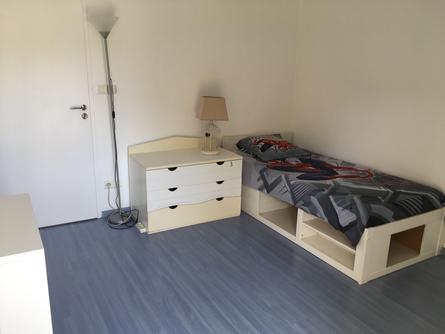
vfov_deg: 48.2
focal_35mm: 29
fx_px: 373
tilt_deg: -17.8
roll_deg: -2.9
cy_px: 167
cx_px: 222
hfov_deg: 61.7
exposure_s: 1/60
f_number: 2.2
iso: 25
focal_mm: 4.15
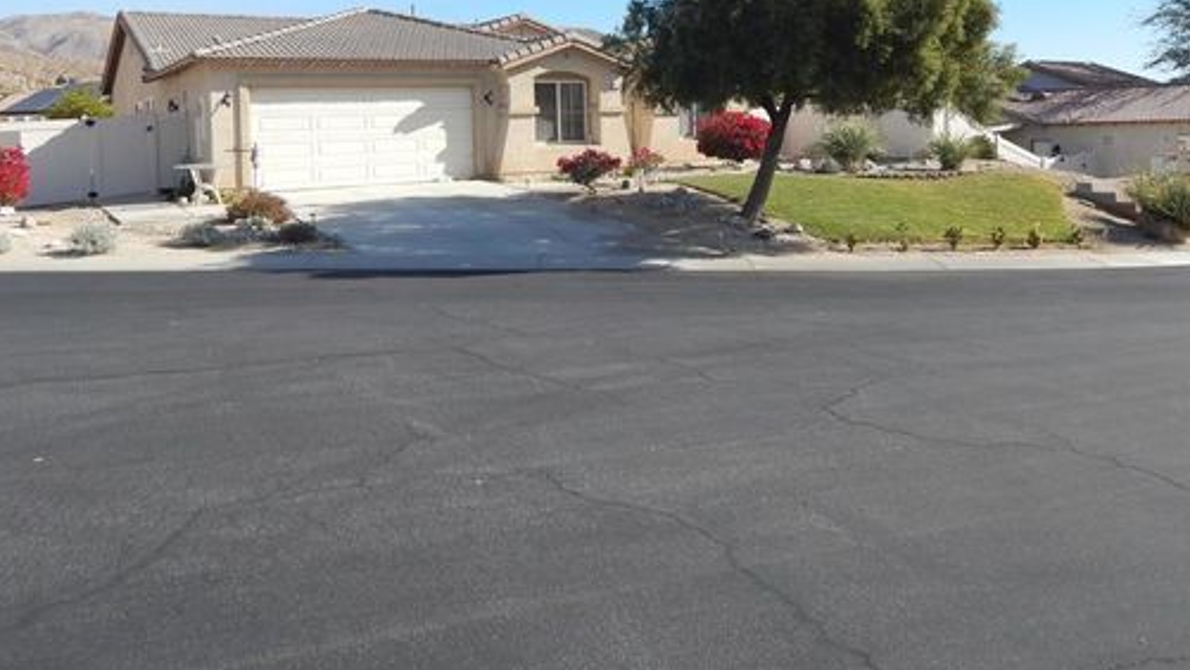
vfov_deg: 35.7
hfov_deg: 60.9
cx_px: 660
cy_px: 147
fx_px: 1010
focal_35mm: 32
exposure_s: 1/400
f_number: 6
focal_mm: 4
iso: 125
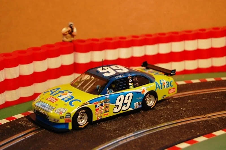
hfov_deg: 24.6
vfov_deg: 16.5
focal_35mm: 82
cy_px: 75
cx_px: 113
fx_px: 517
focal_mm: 55
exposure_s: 1/60
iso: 400
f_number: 5.6
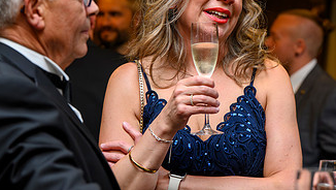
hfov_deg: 14.6
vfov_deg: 8.3
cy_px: 56
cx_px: 221
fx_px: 1311
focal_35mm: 147
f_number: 4
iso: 1600
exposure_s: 1/200
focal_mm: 79
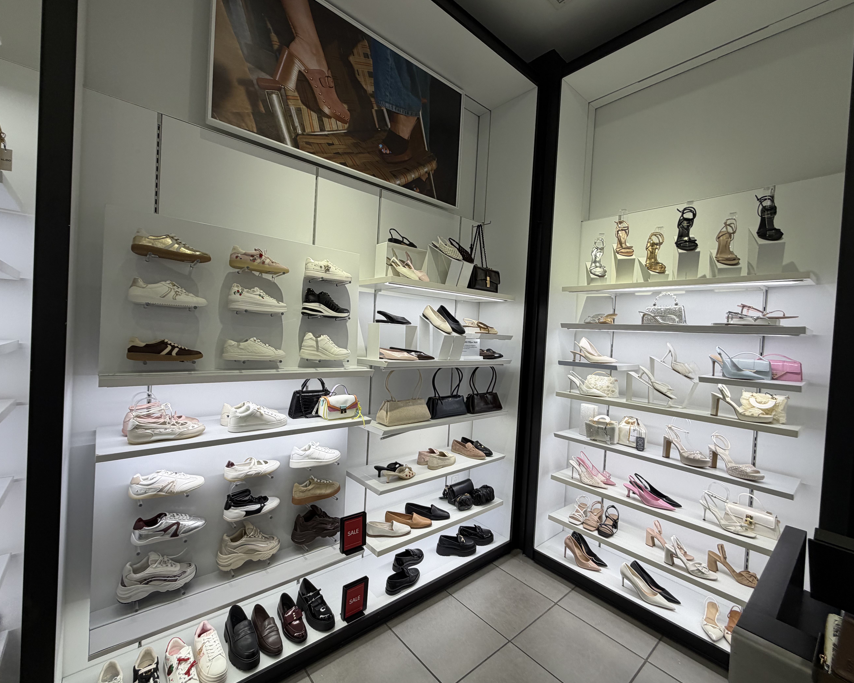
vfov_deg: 84.0
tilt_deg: -2.3
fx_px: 379
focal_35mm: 15
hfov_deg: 96.6
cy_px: 338
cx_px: 392
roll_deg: -3.8
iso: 64
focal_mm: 2.22
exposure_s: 1/120
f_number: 2.2
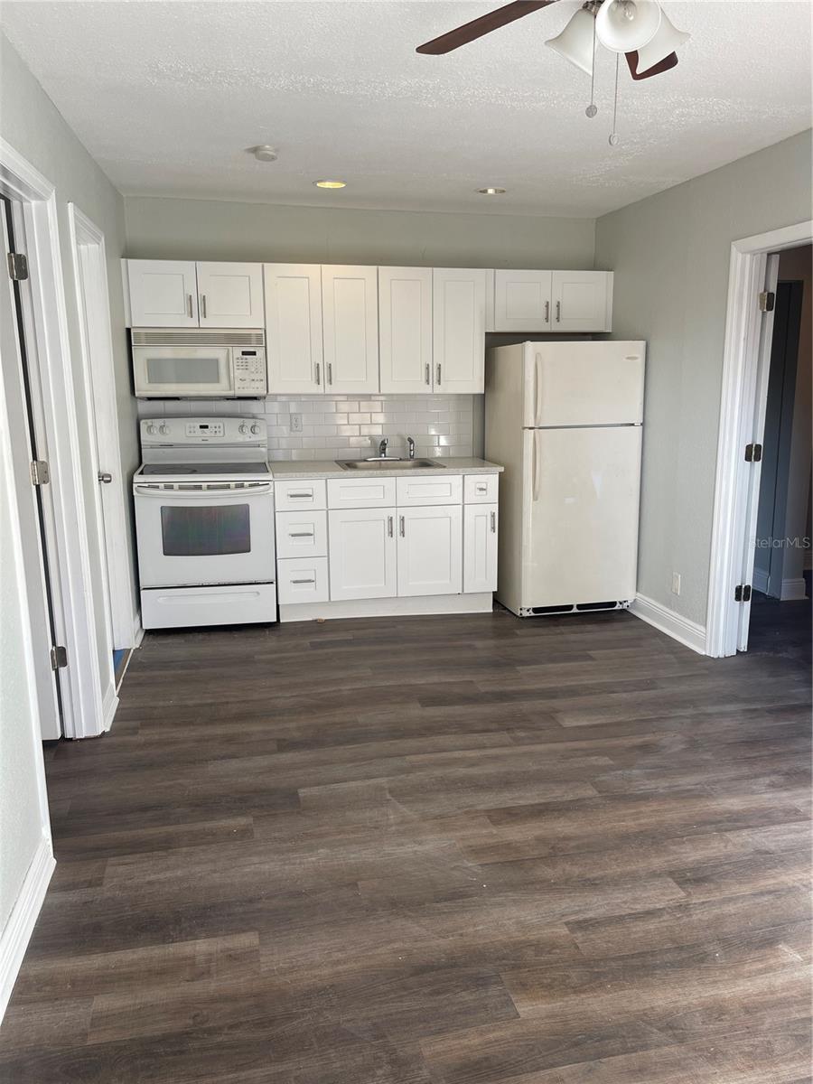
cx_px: 406
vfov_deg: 67.3
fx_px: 814
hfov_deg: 53.1
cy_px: 542
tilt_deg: -12.2
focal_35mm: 26
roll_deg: +0.0
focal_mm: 5.1
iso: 40
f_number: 1.6
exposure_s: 1/121
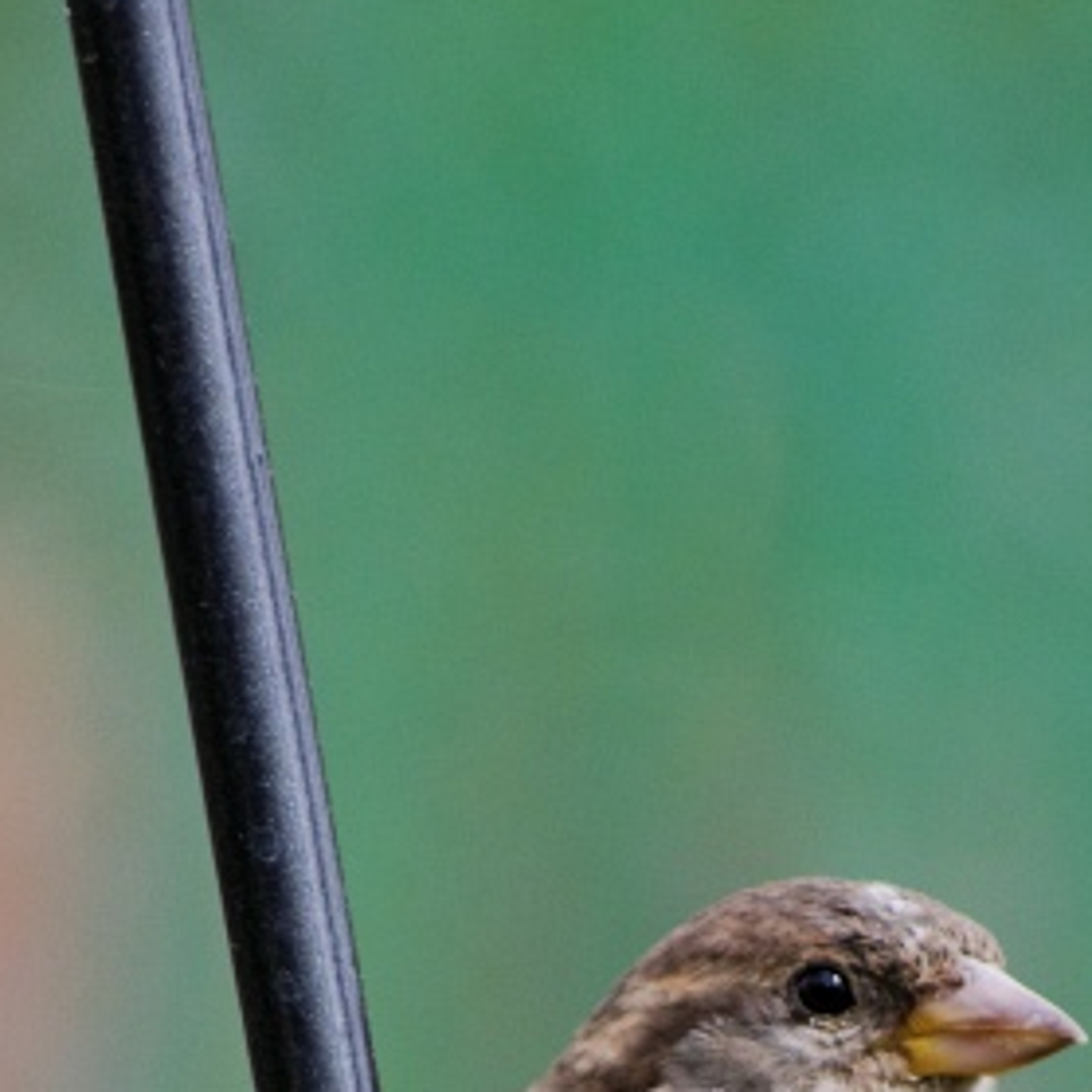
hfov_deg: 1.9
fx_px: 33299
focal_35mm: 933
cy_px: 1296
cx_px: 611
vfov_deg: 1.9
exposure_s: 1/250
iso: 200
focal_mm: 200
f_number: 5.6
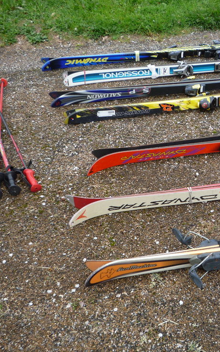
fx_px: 413
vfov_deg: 46.2
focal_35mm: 43
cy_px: 175
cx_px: 189
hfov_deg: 28.9
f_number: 4
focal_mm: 5.2
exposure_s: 1/200
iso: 100
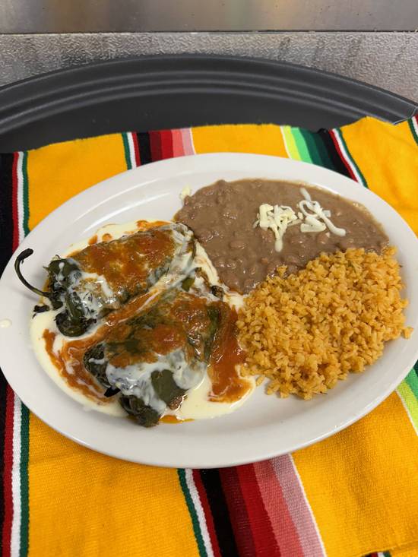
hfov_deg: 56.8
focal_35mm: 24
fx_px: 386
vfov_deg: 71.6
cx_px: 209
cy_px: 278
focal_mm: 6.76
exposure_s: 1/120
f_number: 1.78
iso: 200
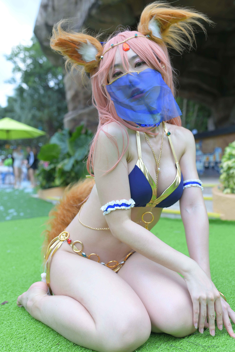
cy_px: 176
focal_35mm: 35
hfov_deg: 37.9
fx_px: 343
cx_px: 118
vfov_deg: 54.4
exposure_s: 1/320
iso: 220
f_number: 4
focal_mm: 35
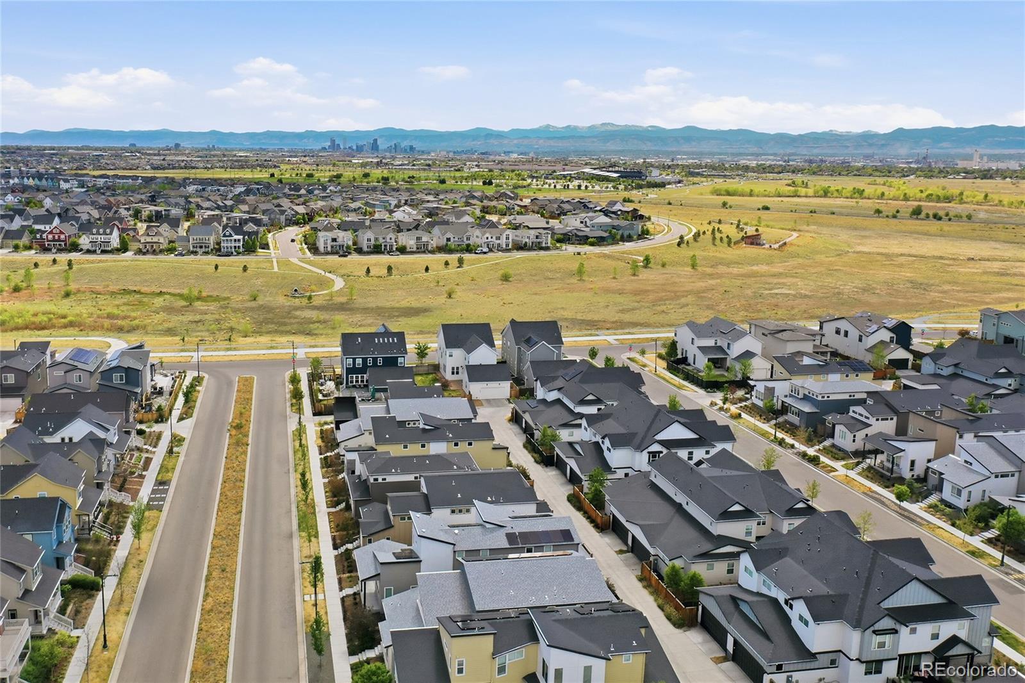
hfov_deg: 65.5
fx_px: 797
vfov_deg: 46.4
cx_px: 512
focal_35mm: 28
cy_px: 342
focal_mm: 10.3
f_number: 5.6
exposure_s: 1/500
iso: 100
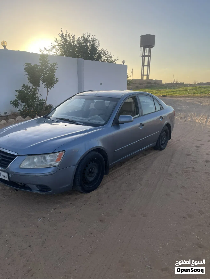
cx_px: 105
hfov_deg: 54.9
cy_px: 140
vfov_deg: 69.4
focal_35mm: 25
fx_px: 202
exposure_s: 1/1420
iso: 32
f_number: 1.6
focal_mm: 5.1
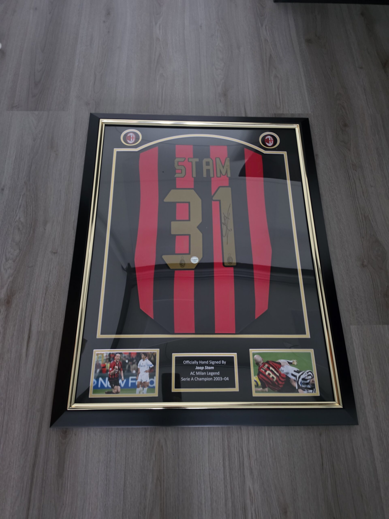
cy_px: 260
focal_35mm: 23
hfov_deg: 58.9
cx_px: 194
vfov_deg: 73.9
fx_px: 345
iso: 1000
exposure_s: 1/20
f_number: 1.4
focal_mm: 6.5
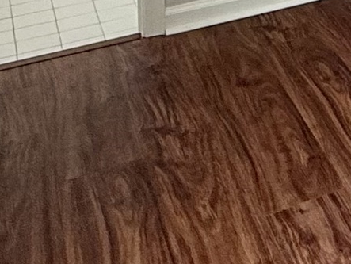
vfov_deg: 12.6
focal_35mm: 97
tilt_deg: -4.1
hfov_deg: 14.5
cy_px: -324
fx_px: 984
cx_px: 803
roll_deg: -1.4
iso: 125
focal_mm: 2.22
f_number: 2.2
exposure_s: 1/120
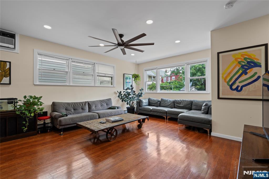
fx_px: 120
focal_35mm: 16
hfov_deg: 96.8
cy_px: 90
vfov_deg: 73.7
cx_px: 134
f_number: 7.1
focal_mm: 16
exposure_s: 1/13
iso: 400
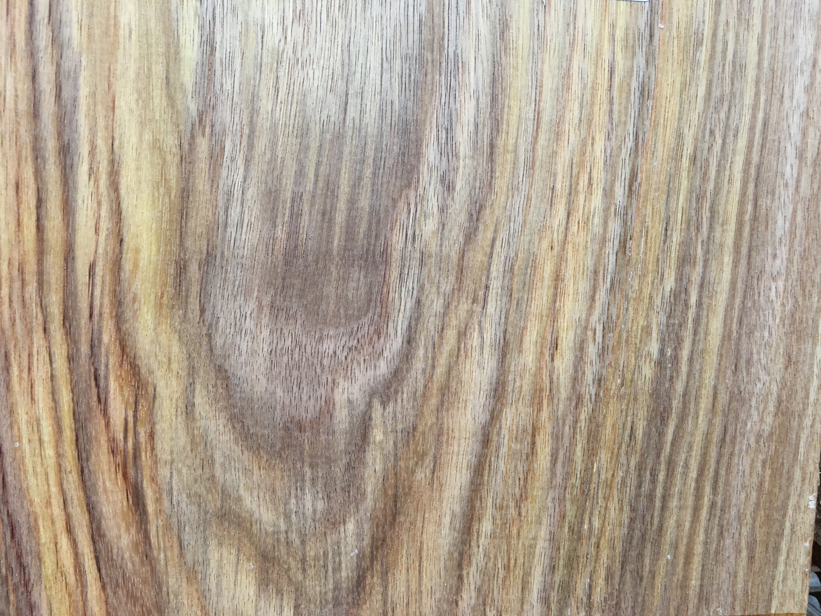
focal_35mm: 29
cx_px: 410
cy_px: 308
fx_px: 688
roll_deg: -0.5
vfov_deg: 48.2
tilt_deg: -4.9
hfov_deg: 61.7
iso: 125
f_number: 2.2
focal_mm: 4.15
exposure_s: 1/33
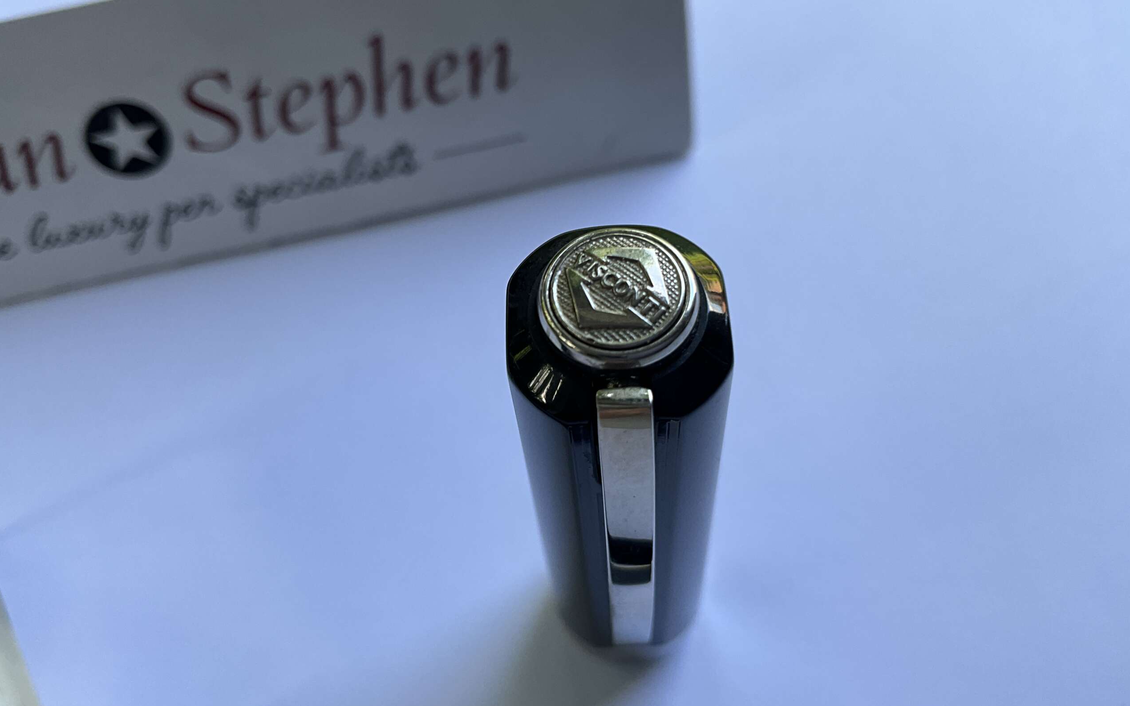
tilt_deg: -59.9
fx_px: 955
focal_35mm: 31
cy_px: 320
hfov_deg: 61.2
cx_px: 569
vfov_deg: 40.6
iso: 25
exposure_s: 1/122
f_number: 1.8
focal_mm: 3
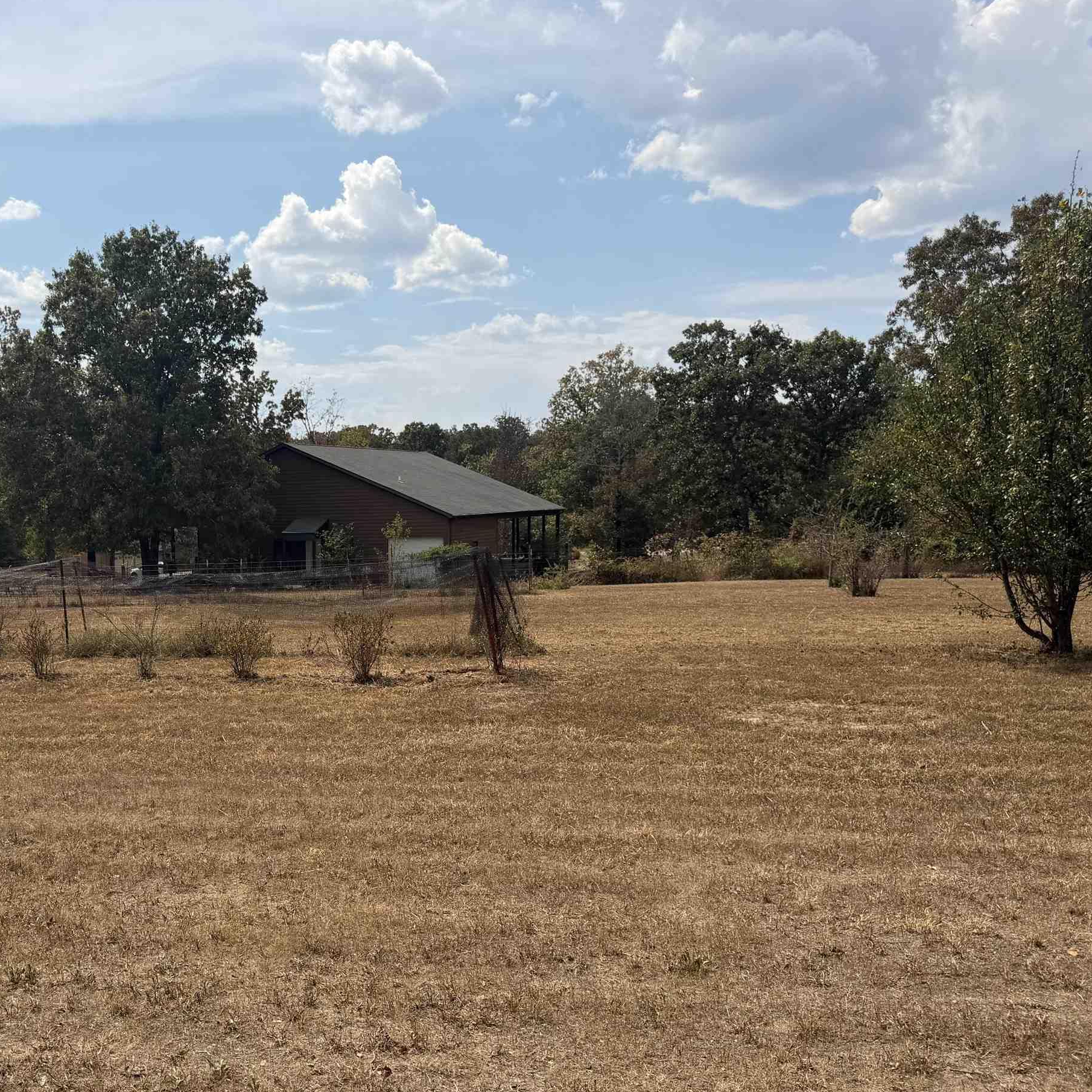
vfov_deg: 45.8
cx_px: 296
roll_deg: +1.2
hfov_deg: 44.8
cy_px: 644
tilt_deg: -5.5
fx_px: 1285
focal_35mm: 36
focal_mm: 6.76
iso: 80
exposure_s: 1/7353
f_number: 1.78
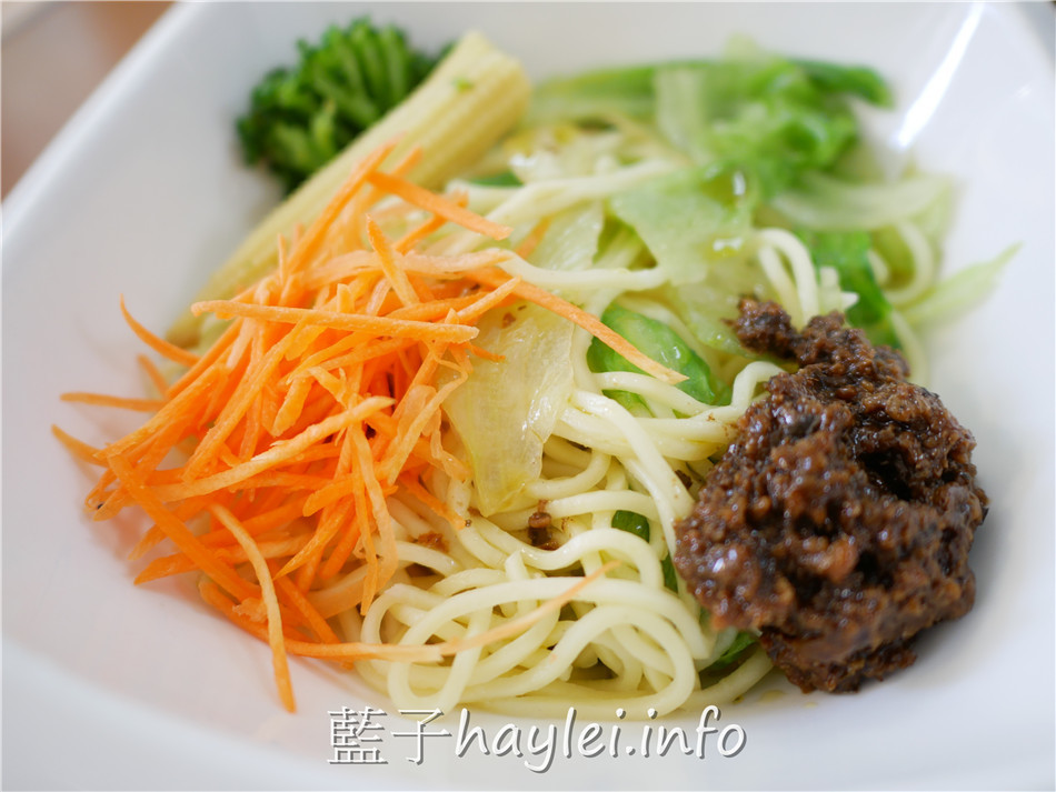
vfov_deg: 46.8
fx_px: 915
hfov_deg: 60.0
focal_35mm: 30
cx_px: 528
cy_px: 396
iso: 200
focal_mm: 15
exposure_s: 1/125
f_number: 1.7
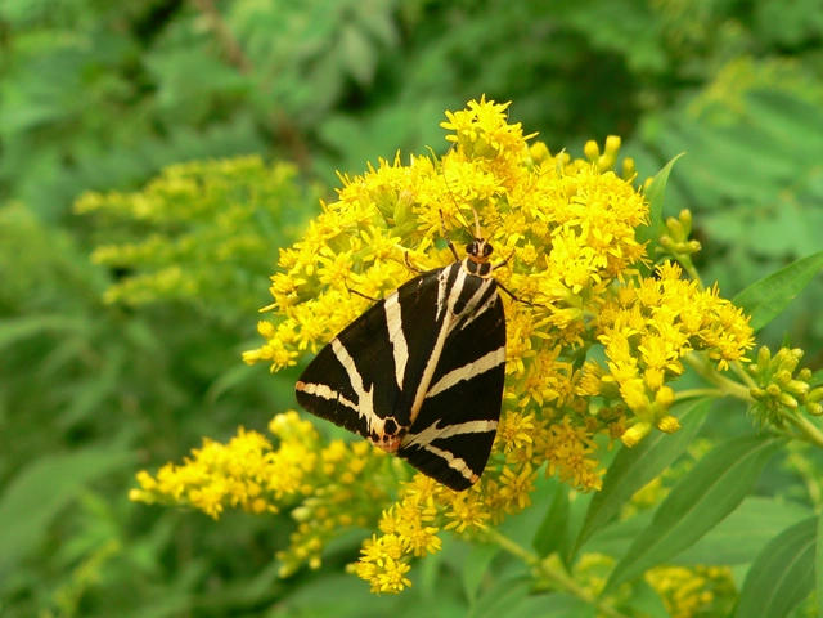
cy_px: 309
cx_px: 412
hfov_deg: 36.8
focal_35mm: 52
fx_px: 1236
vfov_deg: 28.0
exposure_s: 1/200
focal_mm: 8.7
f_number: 4
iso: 100
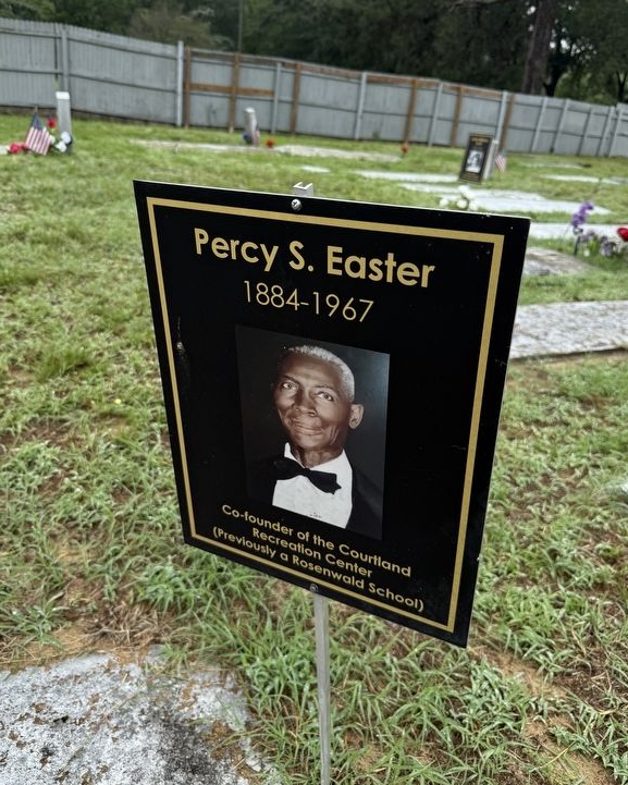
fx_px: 604
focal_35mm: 26
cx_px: 317
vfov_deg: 65.9
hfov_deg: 54.9
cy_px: 357
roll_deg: -8.0
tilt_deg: -24.2
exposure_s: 1/992
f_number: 1.78
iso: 80
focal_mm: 6.76
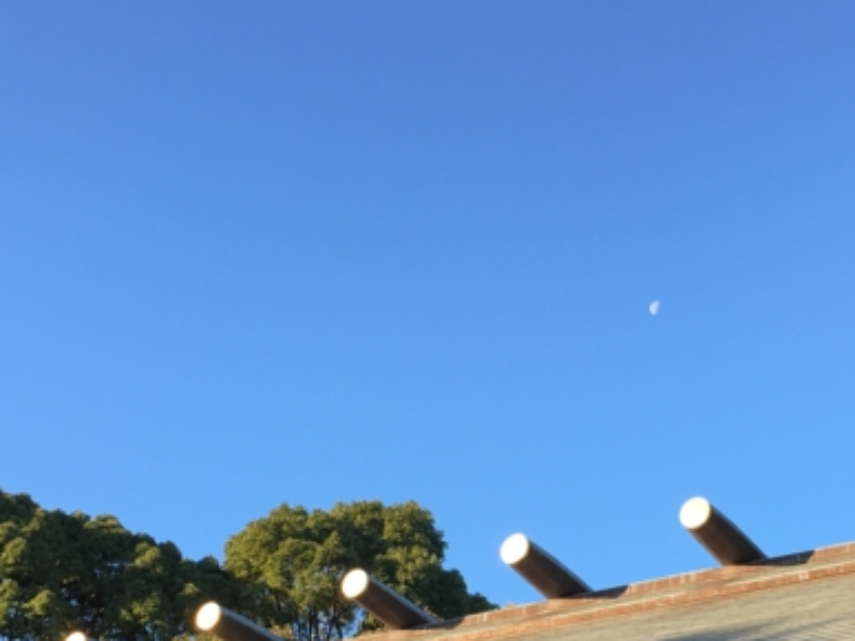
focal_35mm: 60
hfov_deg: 31.8
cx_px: 601
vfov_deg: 23.7
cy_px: 595
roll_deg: -1.2
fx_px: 1482
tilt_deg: +24.4
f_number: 2.2
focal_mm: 4.15
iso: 25
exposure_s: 1/250
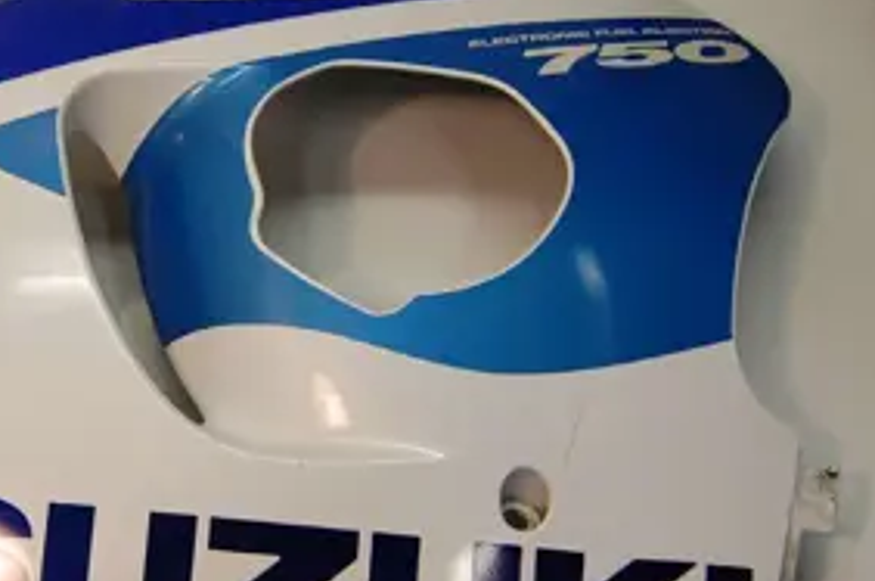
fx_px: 1262
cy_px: 280
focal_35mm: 52
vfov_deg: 25.9
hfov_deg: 37.0
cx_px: 182
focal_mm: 18
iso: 400
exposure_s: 1/100
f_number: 5
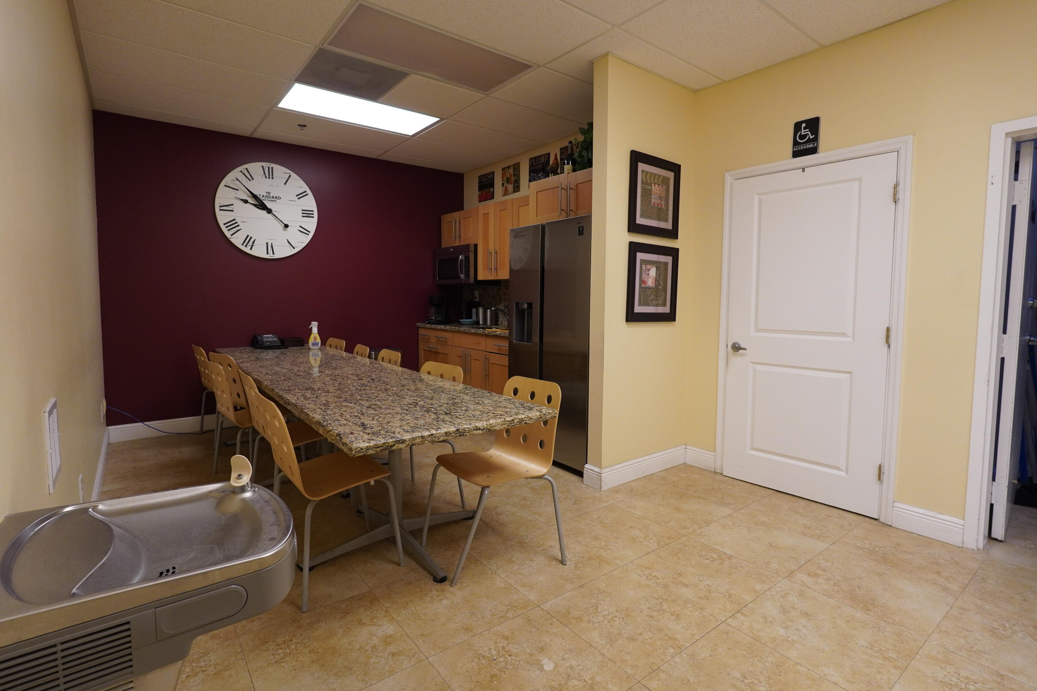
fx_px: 505
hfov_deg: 91.5
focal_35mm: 18
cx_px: 509
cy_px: 329
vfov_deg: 68.7
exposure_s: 1/160
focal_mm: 11
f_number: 4
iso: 800
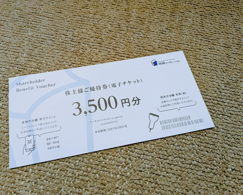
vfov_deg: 53.2
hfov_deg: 64.0
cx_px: 114
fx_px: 194
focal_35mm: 27
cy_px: 100
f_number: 1.89
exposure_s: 1/225
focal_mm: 5.43
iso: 115
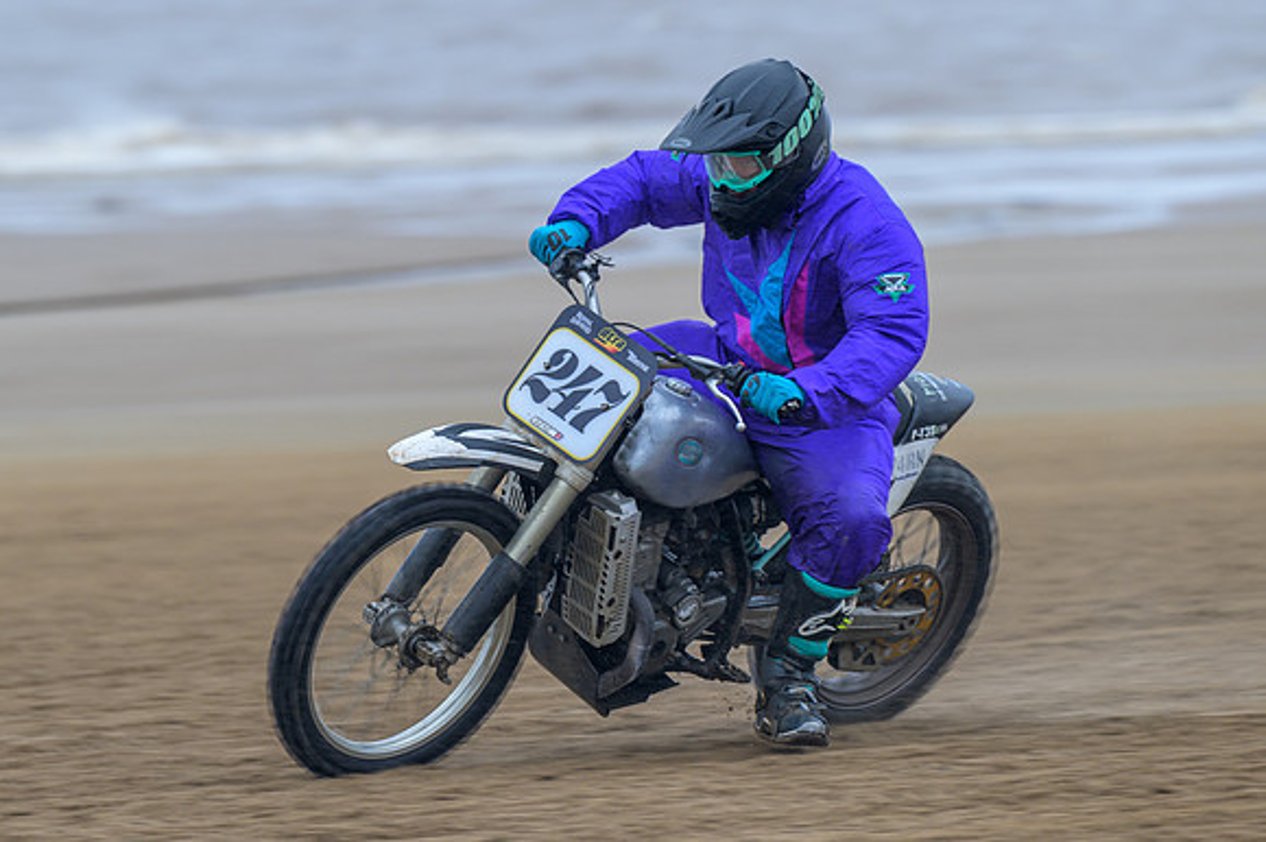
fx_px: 12650
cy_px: 346
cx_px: 757
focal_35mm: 360
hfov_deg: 5.7
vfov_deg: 3.8
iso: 220
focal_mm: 200
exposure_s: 1/320
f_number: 4
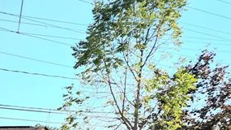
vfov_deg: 12.5
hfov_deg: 21.9
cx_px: -45
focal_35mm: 90
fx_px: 551
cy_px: 216
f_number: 1.8
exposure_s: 1/1111
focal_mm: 6.4
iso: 12
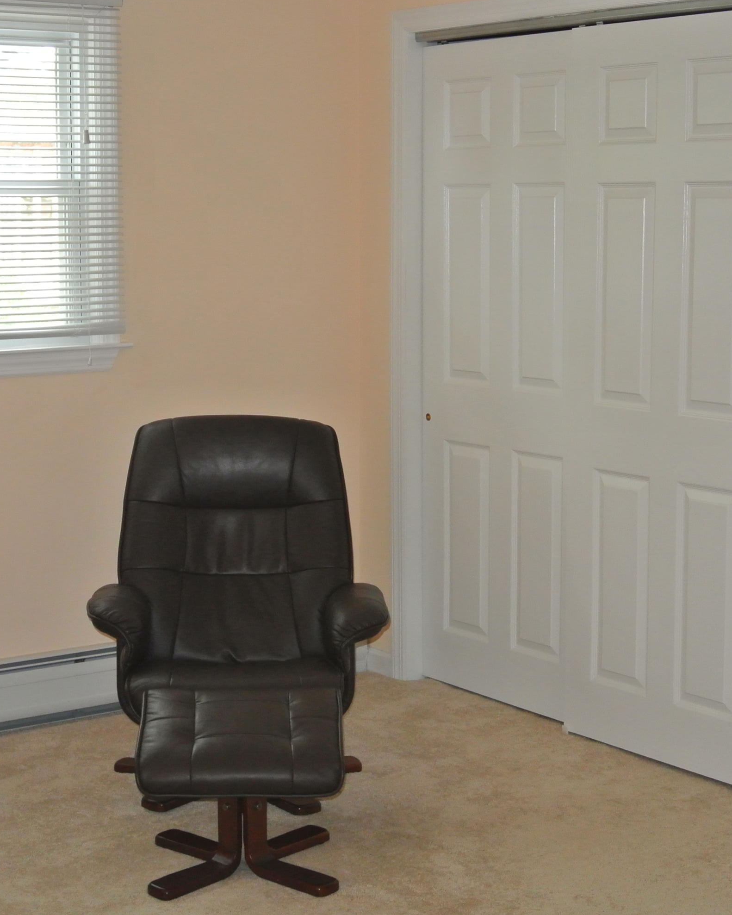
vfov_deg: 28.3
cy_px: 459
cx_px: 365
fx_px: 1814
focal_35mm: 67
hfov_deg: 22.8
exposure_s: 1/60
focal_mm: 17.7
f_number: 4.5
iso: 800
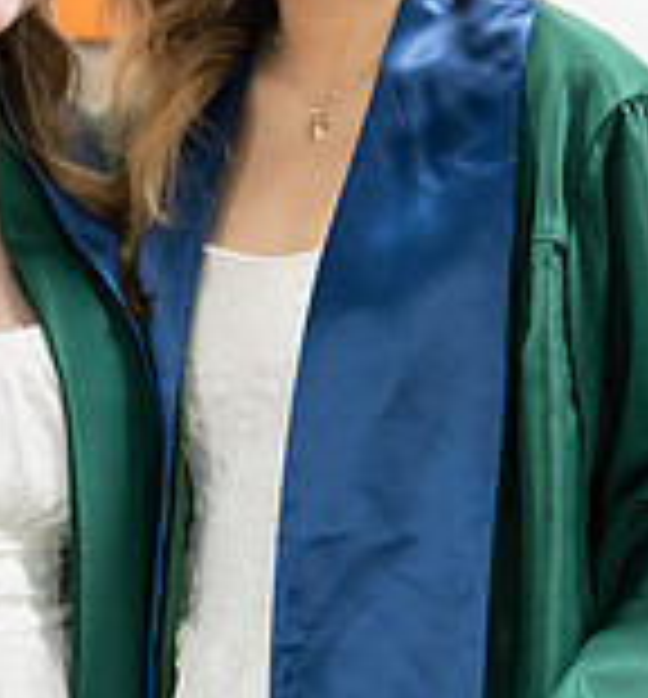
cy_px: 427
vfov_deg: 8.9
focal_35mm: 204
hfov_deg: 8.2
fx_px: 4489
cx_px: 183
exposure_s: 1/320
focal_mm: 50
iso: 640
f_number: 1.2
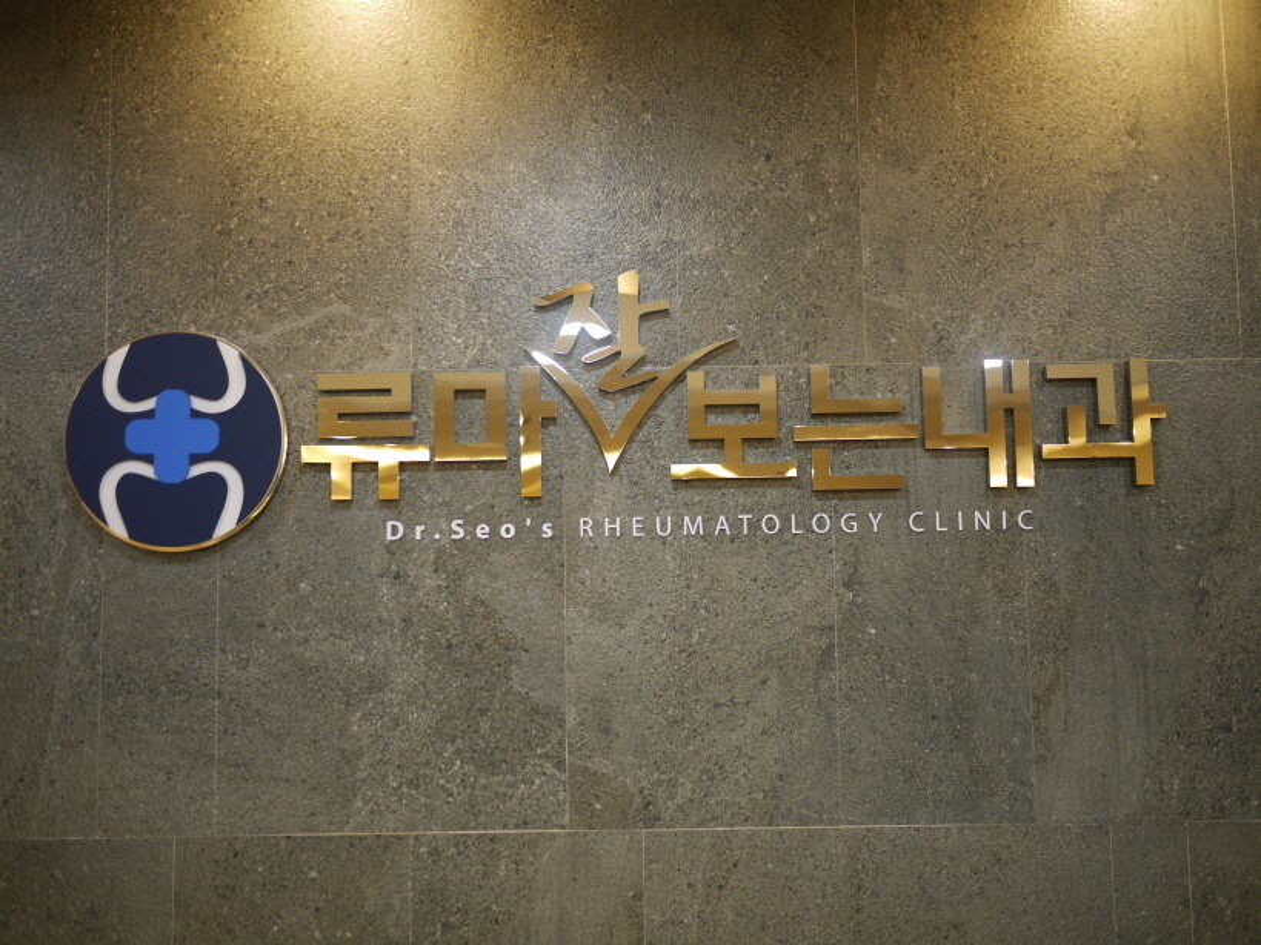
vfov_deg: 36.0
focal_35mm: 40
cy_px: 472
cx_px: 630
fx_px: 1457
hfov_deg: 46.8
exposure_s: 1/50
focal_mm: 20
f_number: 1.7
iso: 100
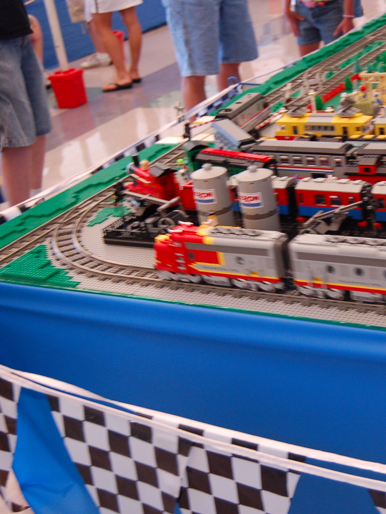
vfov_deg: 33.8
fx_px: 848
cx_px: 308
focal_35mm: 57
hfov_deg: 25.2
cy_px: 257
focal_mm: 26
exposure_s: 1/30
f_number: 4.2
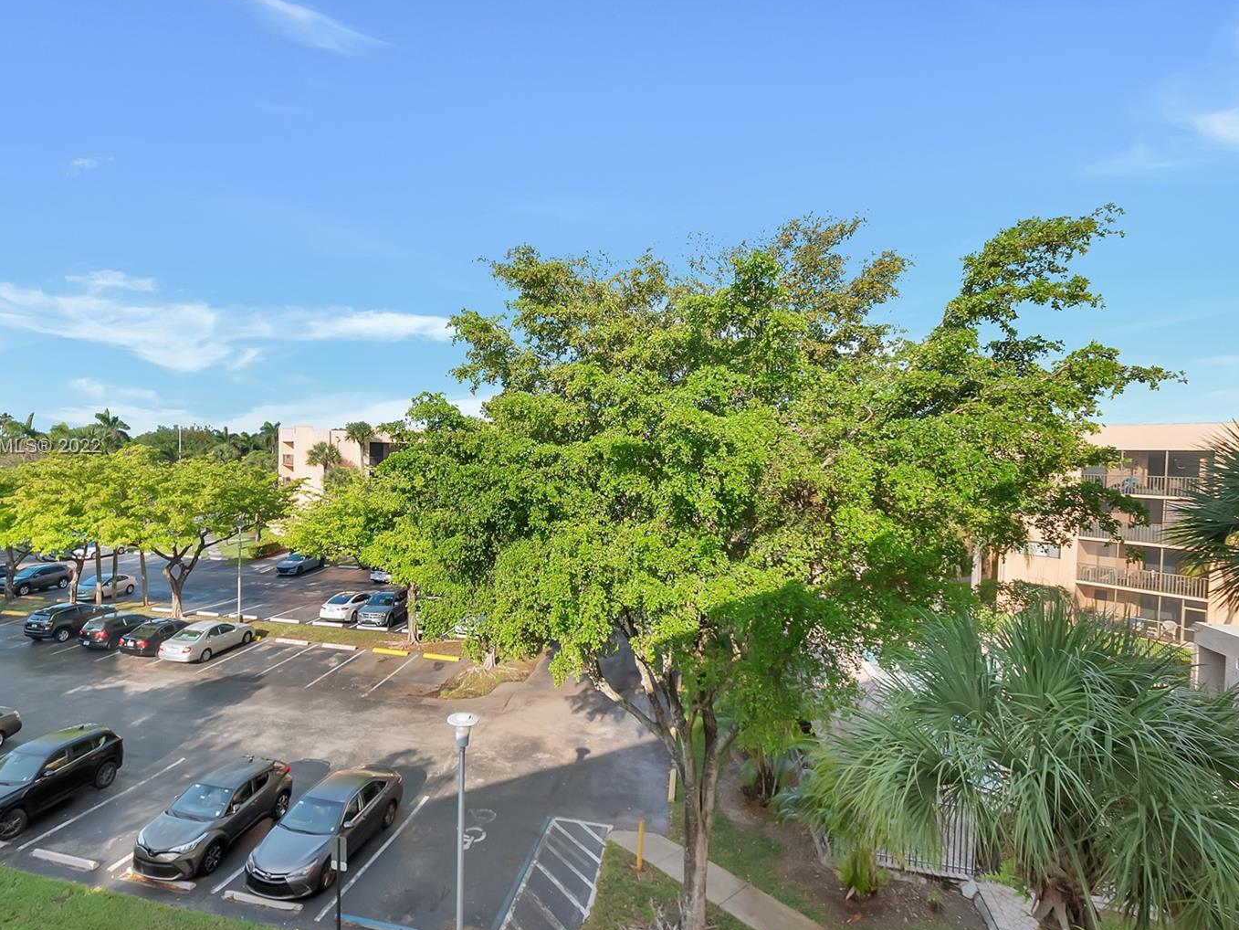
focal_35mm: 17
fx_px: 609
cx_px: 540
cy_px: 448
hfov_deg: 90.5
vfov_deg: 74.7
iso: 100
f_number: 8
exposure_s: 1/160
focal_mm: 10
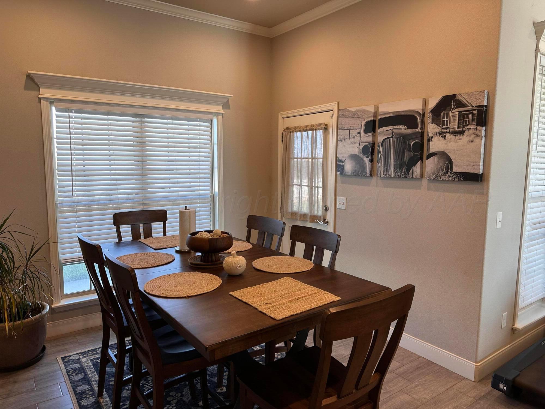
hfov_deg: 71.6
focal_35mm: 24
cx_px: 272
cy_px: 204
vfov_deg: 56.8
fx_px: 378
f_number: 1.78
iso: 160
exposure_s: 1/120
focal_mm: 6.86
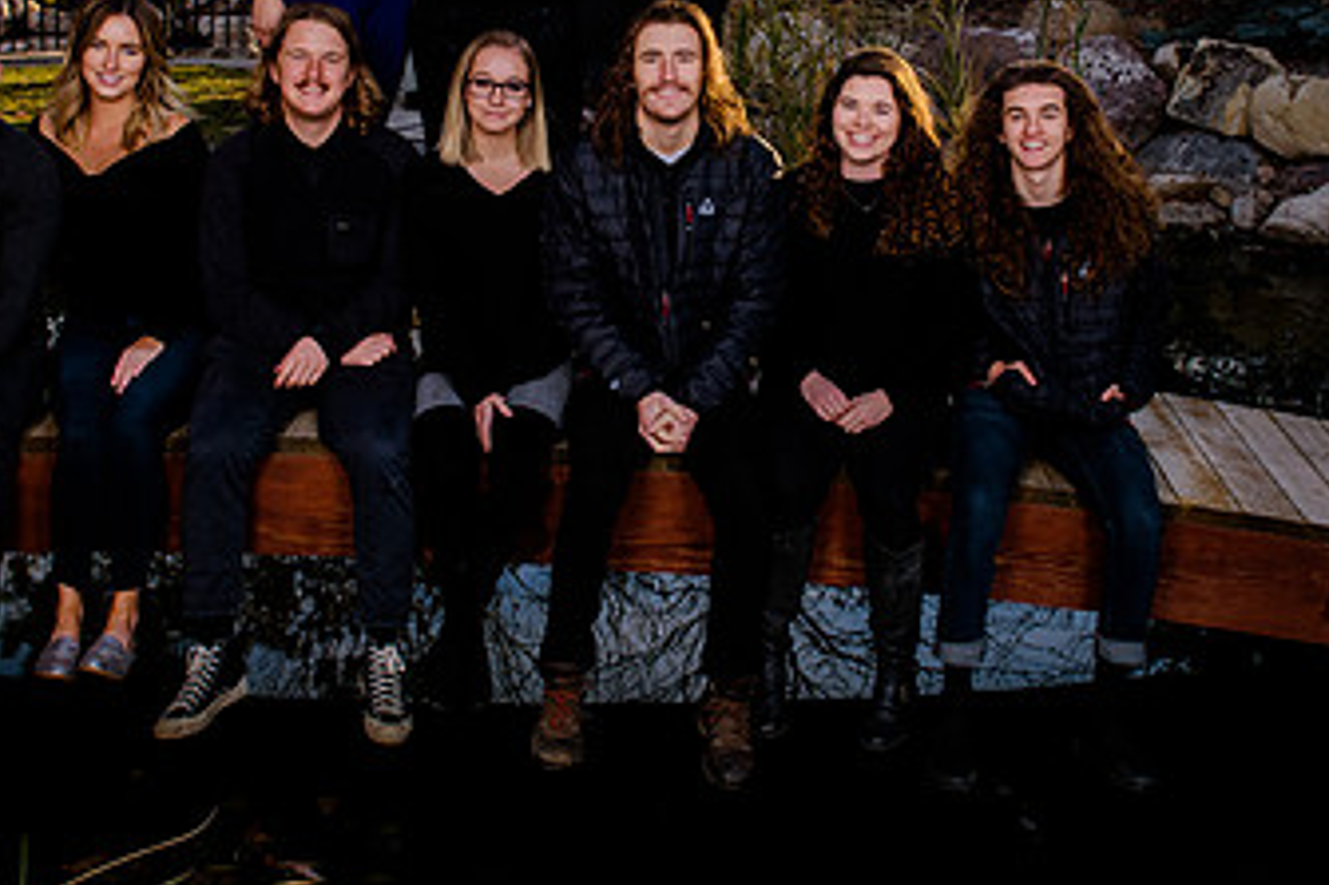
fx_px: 2029
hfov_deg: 36.3
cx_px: 652
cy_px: 238
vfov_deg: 24.4
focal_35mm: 55
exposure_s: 1/160
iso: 200
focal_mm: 24
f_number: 8
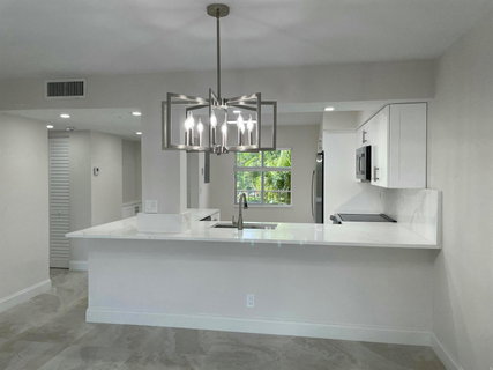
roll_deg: +0.2
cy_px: 185
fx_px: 370
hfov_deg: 67.3
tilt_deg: -2.1
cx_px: 246
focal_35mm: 26
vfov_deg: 53.0
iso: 32
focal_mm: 4.2
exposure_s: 1/165
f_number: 1.6
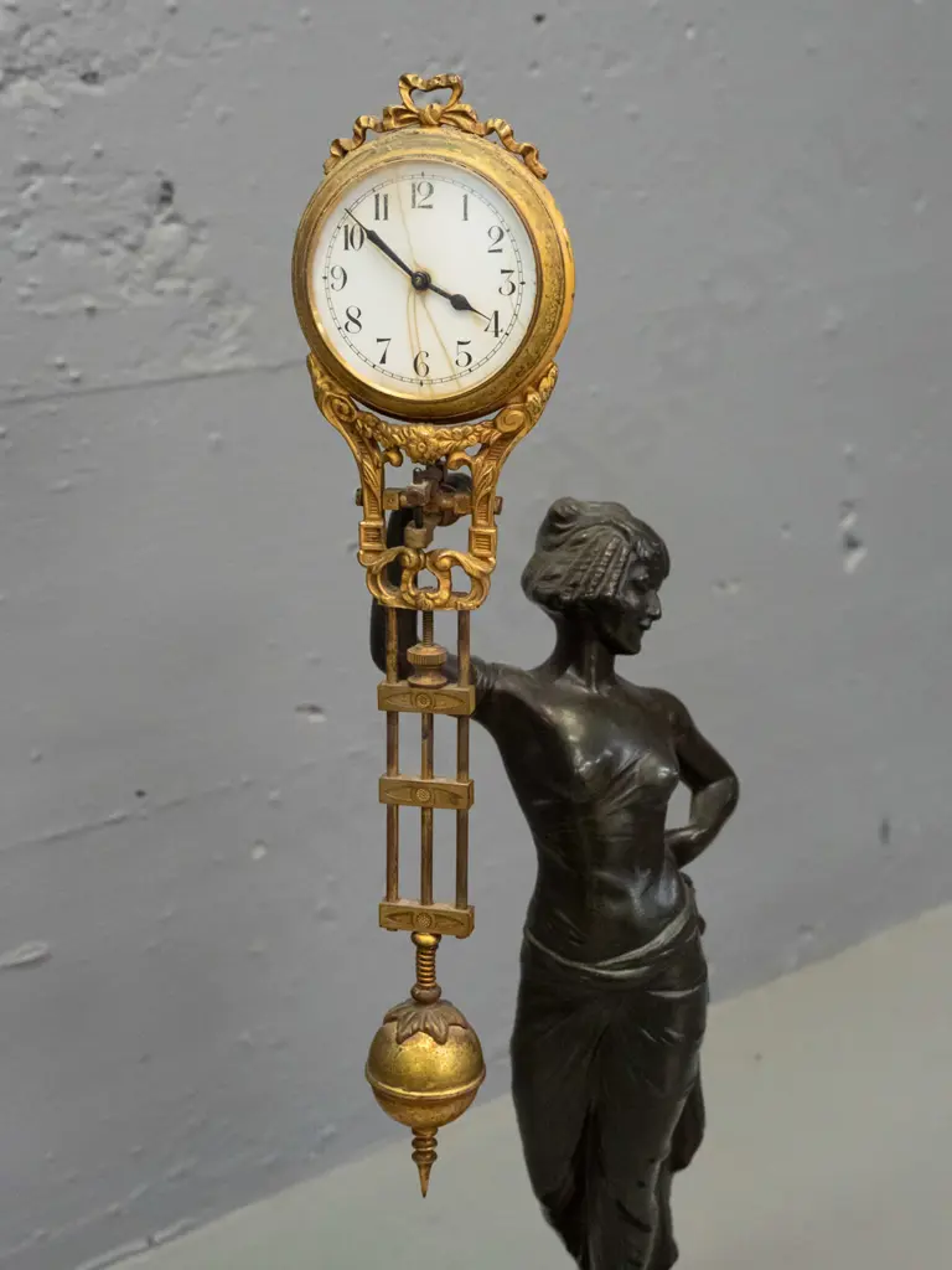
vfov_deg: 42.9
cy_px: 635
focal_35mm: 44
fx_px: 1613
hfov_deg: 32.9
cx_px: 476
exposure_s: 1/200
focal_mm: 22
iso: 3200
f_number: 5.6
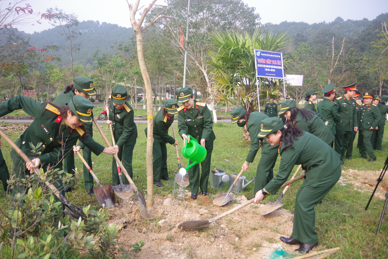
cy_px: 130
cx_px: 194
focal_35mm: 31
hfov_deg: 60.3
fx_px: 334
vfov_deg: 42.3
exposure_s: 1/2000
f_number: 4
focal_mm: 21
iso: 800
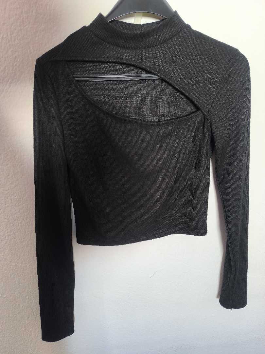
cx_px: 132
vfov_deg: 73.9
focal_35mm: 23
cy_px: 177
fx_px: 235
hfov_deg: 58.9
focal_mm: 6.14
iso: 500
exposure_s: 1/101
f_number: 1.65
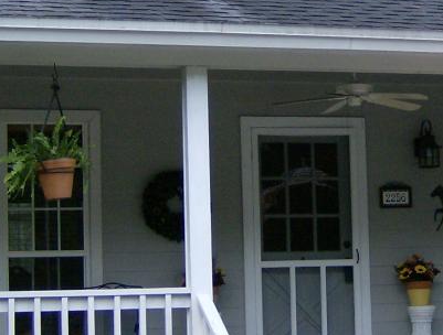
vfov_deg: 12.9
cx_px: 274
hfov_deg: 17.0
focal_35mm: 115
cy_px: 98
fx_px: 1477
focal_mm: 6
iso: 100
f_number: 2.8
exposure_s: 1/318
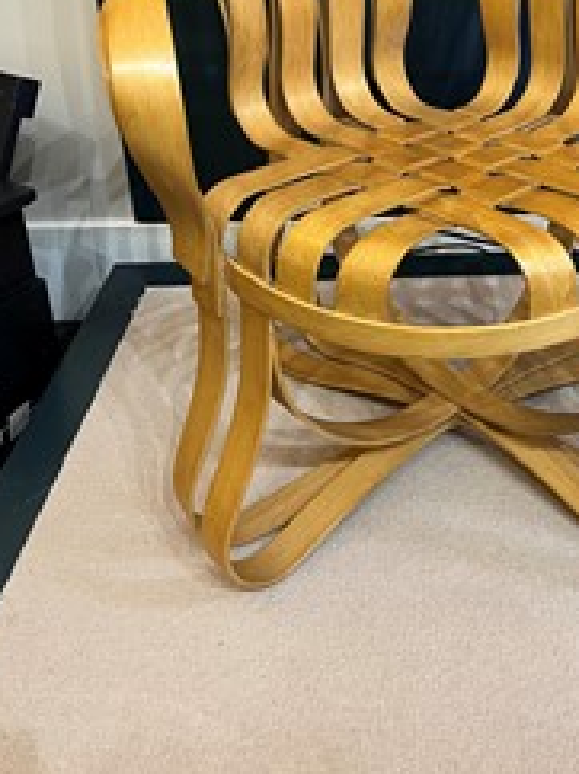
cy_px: 141
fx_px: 961
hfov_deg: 32.8
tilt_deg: -24.6
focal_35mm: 43
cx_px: 441
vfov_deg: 41.7
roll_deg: +2.8
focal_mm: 5.1
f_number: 1.6
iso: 100
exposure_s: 1/50
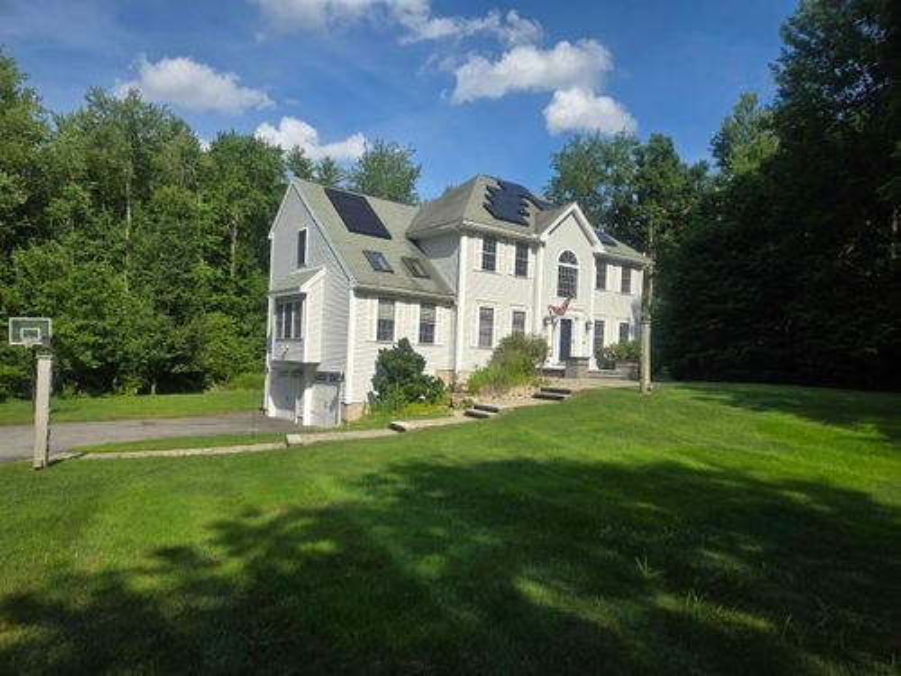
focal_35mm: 23
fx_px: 599
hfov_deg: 73.9
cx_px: 450
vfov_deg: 58.9
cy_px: 338
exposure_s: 1/1910
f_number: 1.8
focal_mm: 5.4
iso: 25
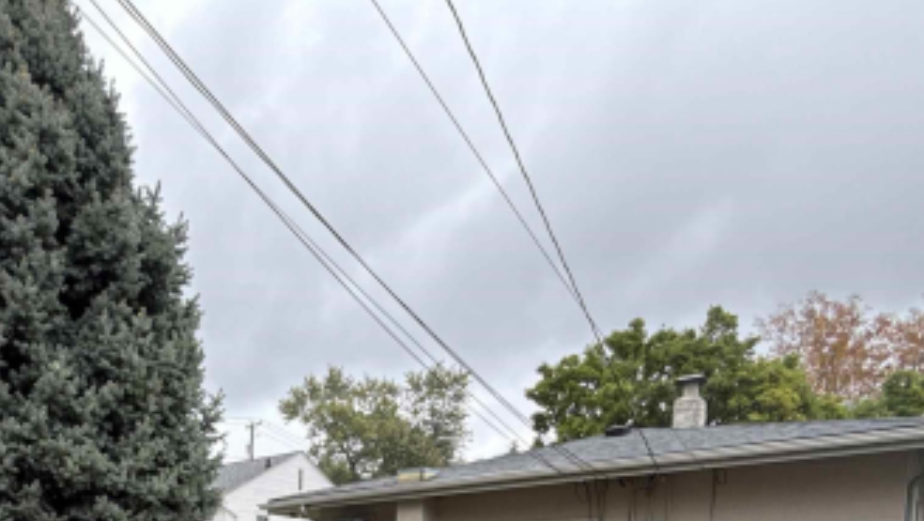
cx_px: 224
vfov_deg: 30.6
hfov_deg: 59.1
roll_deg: -0.6
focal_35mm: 31
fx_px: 760
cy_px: 662
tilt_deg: -5.2
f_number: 2.2
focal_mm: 2.22
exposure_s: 1/209
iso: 64
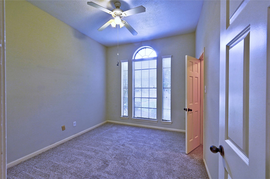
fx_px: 112
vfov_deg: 77.2
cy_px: 90
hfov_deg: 100.4
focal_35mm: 15
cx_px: 135
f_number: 8
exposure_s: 1/13
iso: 400
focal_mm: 15
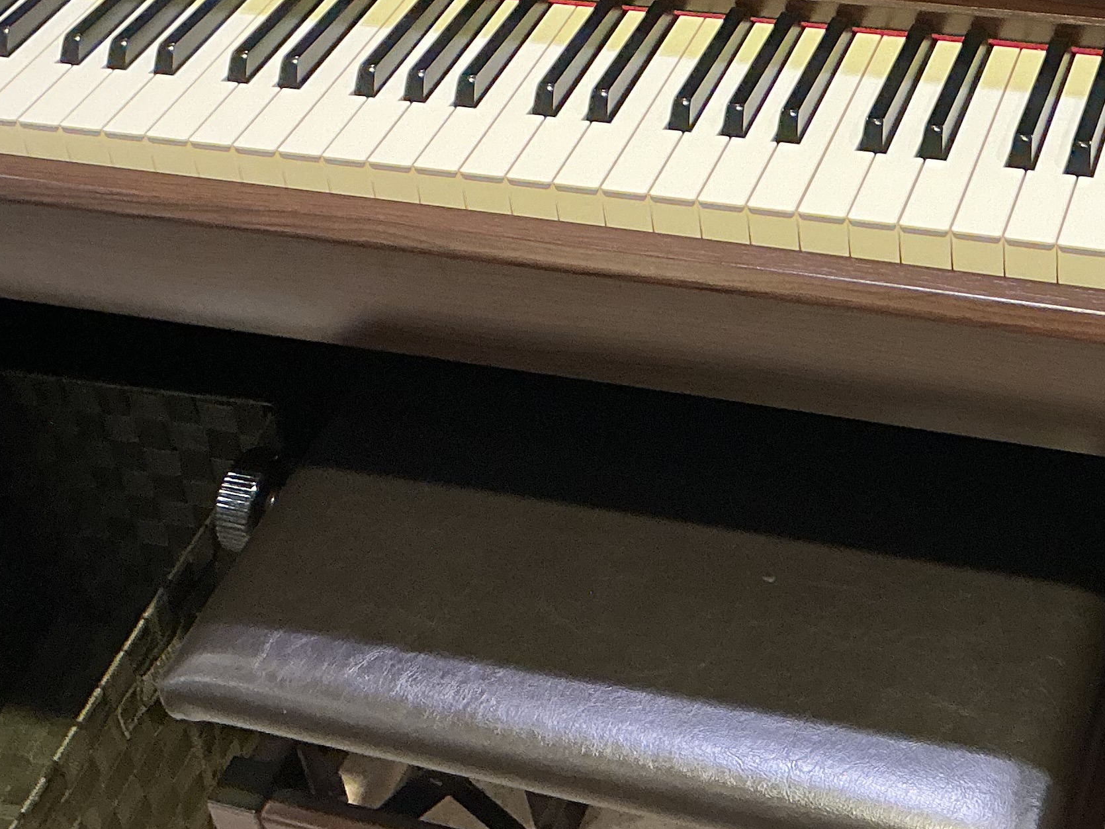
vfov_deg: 20.4
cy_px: 15
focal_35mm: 70
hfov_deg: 27.4
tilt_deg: -34.2
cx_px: 831
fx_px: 2235
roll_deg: +6.1
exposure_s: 1/50
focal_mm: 3
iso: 100
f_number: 1.8
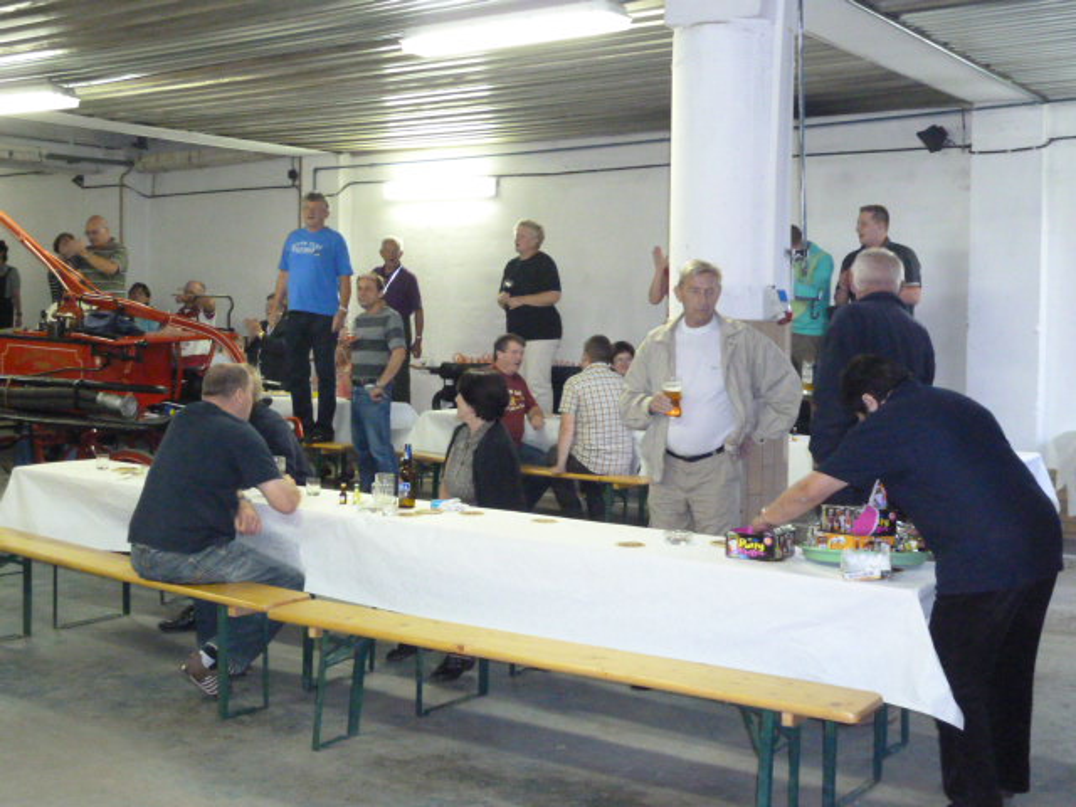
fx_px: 1368
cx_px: 538
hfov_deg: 42.9
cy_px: 404
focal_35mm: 44
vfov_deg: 32.9
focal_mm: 7.3
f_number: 3.7
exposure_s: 1/30
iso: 800
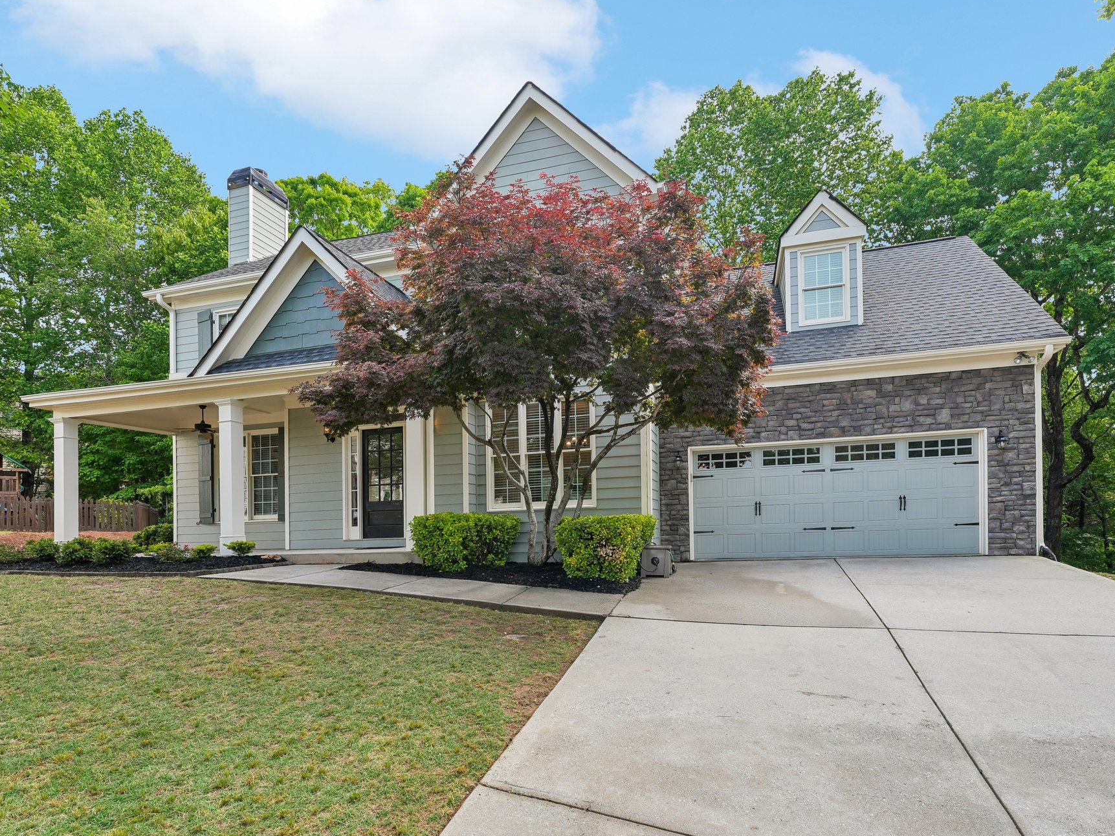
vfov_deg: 78.1
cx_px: 569
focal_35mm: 16
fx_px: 515
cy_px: 402
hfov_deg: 94.5
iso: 100
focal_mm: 14
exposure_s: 1/80
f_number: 8
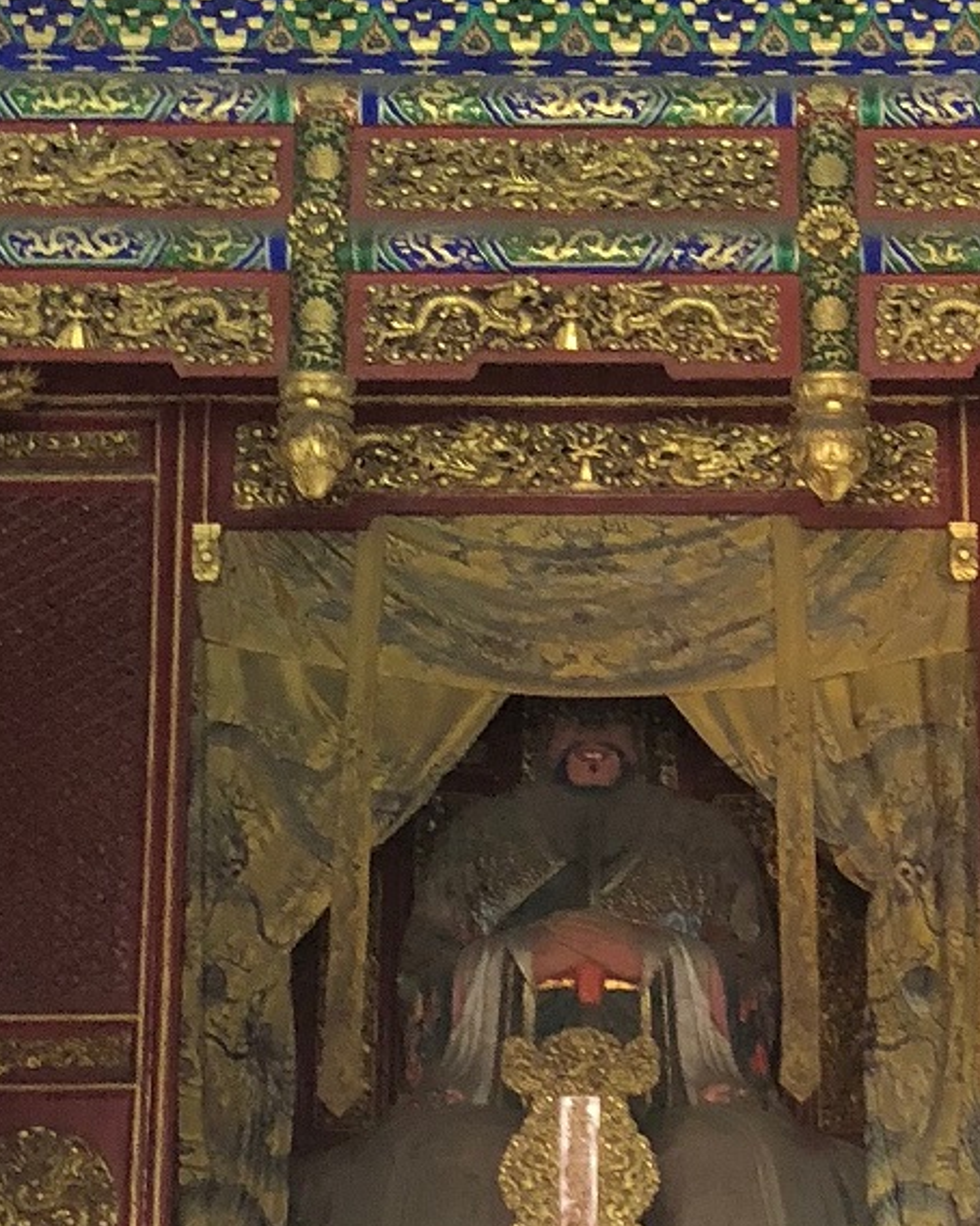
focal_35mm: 97
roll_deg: +0.2
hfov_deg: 15.8
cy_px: 561
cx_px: 686
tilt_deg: +15.5
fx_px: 3519
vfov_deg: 19.8
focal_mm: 3.99
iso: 100
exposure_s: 1/9
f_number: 1.8
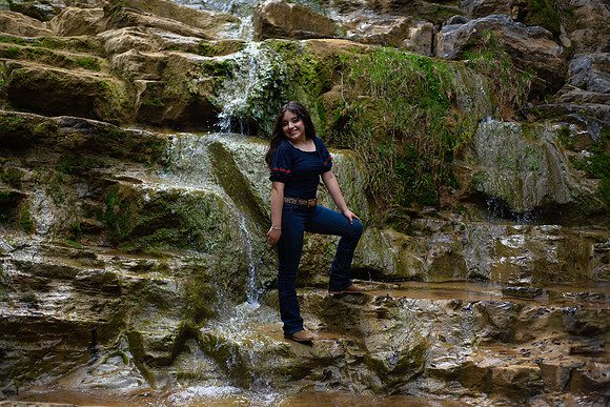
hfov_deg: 39.6
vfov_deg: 27.0
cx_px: 305
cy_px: 204
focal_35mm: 50
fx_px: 847
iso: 400
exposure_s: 1/1250
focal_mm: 50
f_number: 2.8
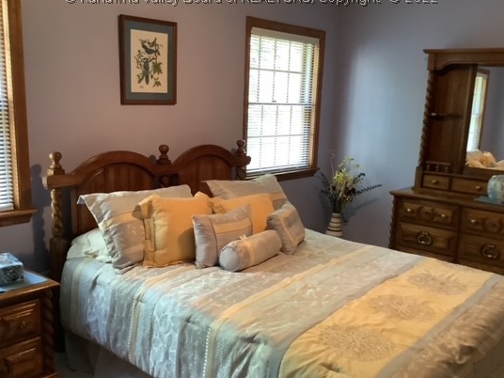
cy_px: 213
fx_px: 539
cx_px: 251
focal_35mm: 37
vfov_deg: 38.6
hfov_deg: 50.1
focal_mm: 3.3
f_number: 2.4
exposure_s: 1/30
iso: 320
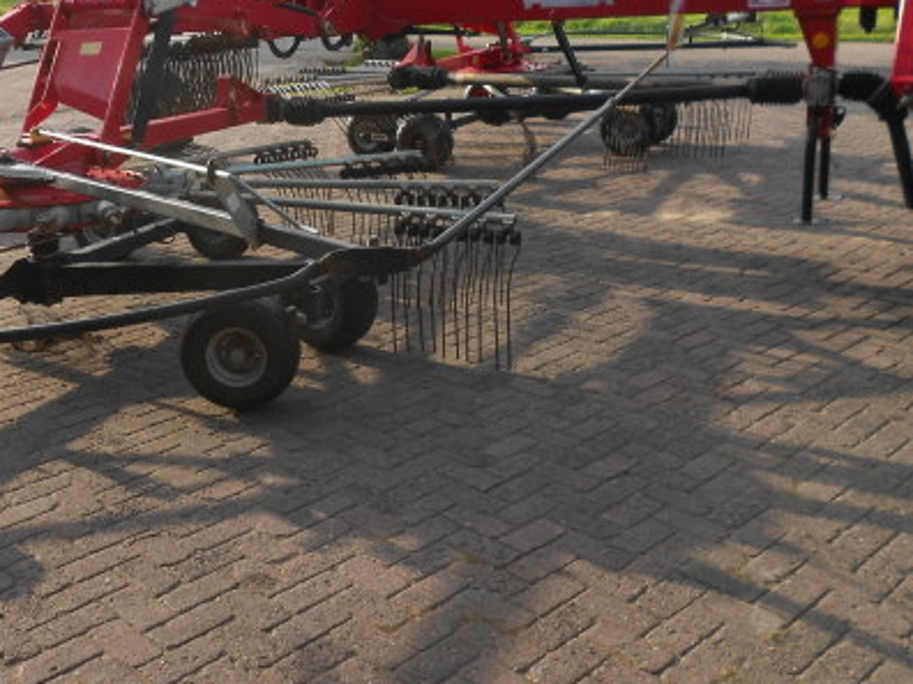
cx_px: 288
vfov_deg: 34.2
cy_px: 265
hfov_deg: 44.0
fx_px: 1108
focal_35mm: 42
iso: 80
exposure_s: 1/320
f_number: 3.2
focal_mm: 4.6
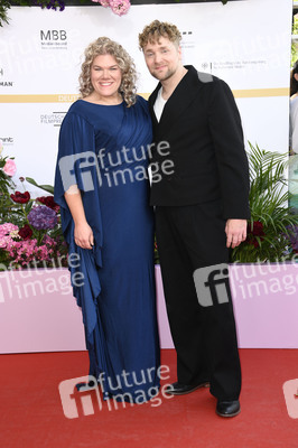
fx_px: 771
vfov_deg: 32.4
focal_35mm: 62
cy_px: 224
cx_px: 149
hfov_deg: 21.9
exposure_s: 1/250
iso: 500
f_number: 6.3
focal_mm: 62
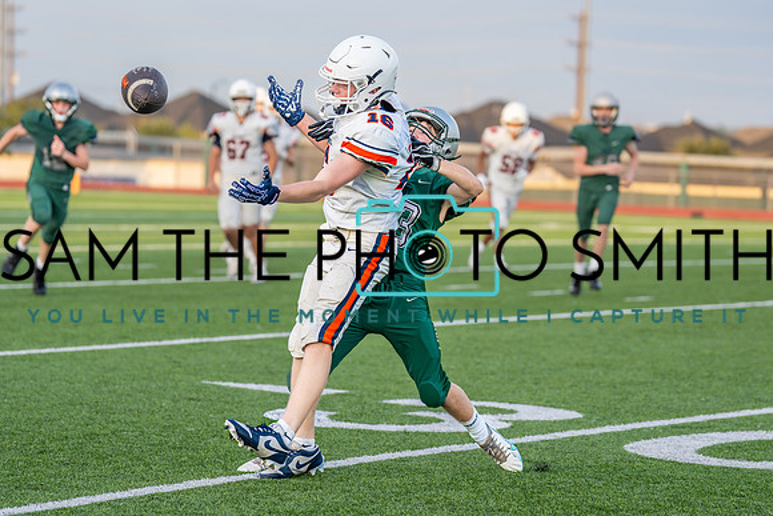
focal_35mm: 137
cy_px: 265
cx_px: 353
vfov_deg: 10.0
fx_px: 2935
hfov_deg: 15.0
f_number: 2.8
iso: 640
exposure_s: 1/1600
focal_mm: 116
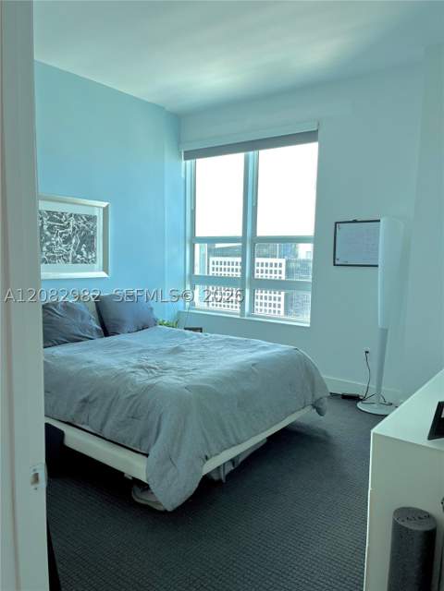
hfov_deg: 53.1
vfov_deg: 67.3
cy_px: 296
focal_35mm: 26
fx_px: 445
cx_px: 222
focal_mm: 5.1
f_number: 1.6
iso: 50
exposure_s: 1/250
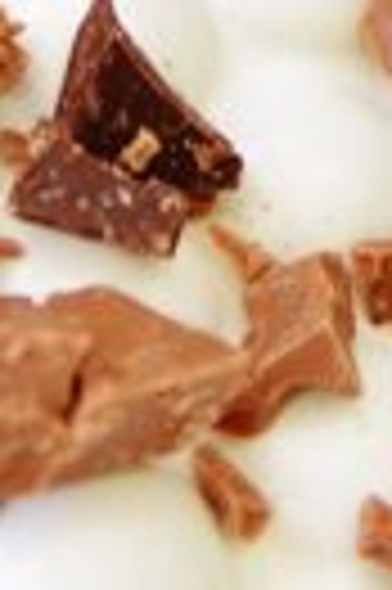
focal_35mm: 549
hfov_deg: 2.5
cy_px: -653
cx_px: 455
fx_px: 8990
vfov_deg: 3.7
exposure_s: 1/640
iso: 500
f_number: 4
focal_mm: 70
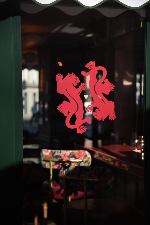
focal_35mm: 85
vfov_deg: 23.9
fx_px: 530
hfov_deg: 16.1
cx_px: 75
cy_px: 112
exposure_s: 1/4000
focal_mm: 85
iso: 640
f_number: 5.6
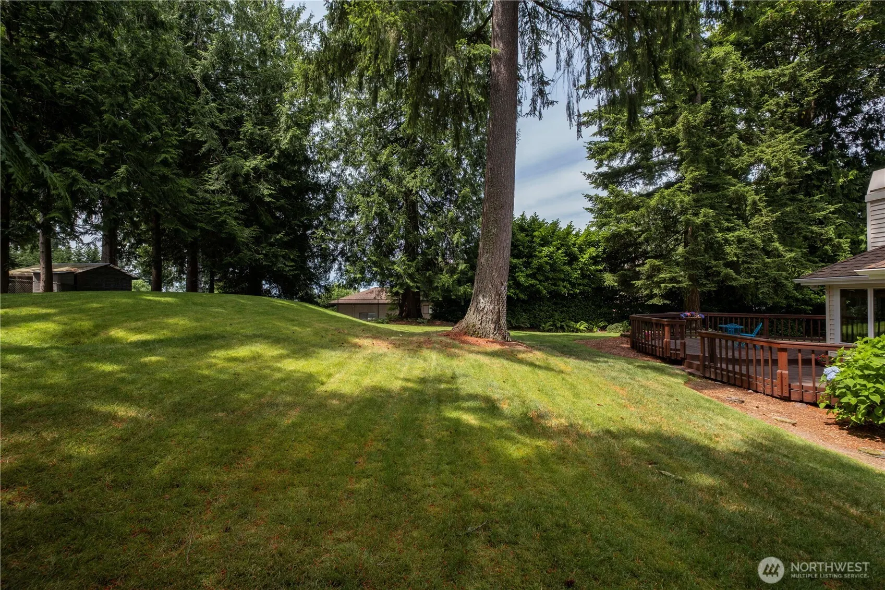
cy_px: 295
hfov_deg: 100.4
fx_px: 369
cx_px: 442
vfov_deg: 77.3
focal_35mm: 15
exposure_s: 1/50
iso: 200
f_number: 7.1
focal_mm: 10
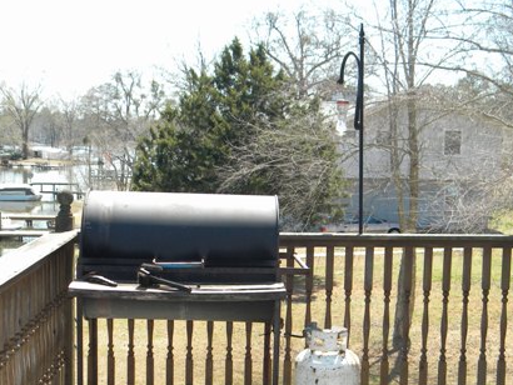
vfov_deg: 22.8
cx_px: 211
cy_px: 276
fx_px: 949
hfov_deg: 30.2
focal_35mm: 64
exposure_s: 1/363
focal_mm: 7.3
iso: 110
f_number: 3.8
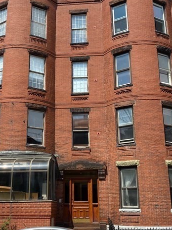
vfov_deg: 43.8
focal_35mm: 43
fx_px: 285
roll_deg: -0.1
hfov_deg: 33.6
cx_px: 75
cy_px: 130
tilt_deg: +16.6
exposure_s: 1/2105
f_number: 1.8
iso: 32
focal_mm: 4.25
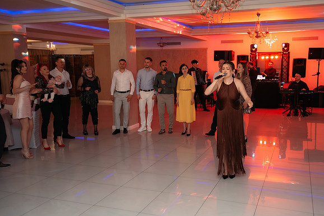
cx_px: 188
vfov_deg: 36.9
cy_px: 109
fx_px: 324
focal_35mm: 36
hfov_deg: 52.9
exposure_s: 1/200
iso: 1600
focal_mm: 30
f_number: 2.8
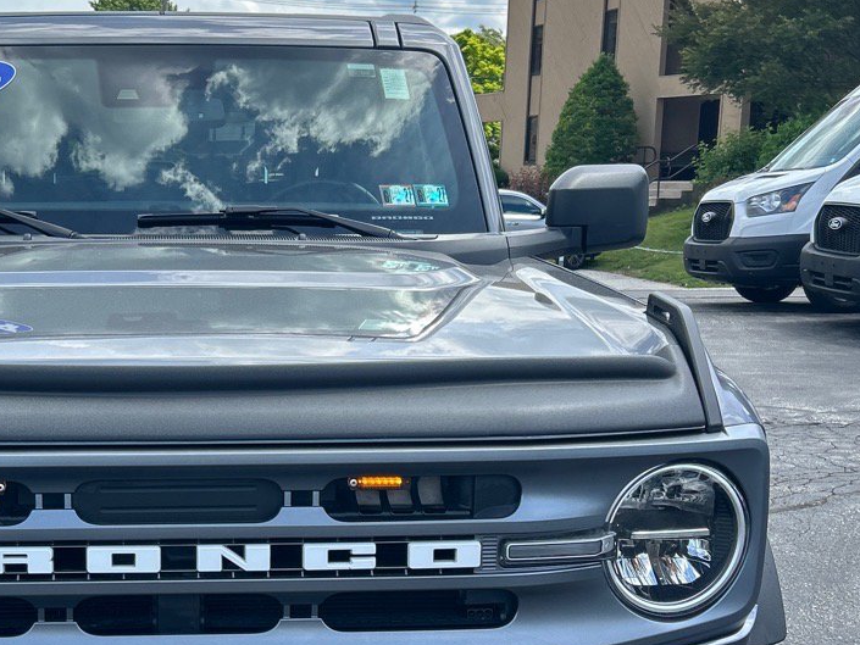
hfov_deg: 32.0
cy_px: 435
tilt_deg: -9.7
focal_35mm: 59
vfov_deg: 24.7
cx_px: 200
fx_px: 1466
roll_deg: -0.4
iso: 50
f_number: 1.5
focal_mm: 5.7
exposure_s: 1/1669
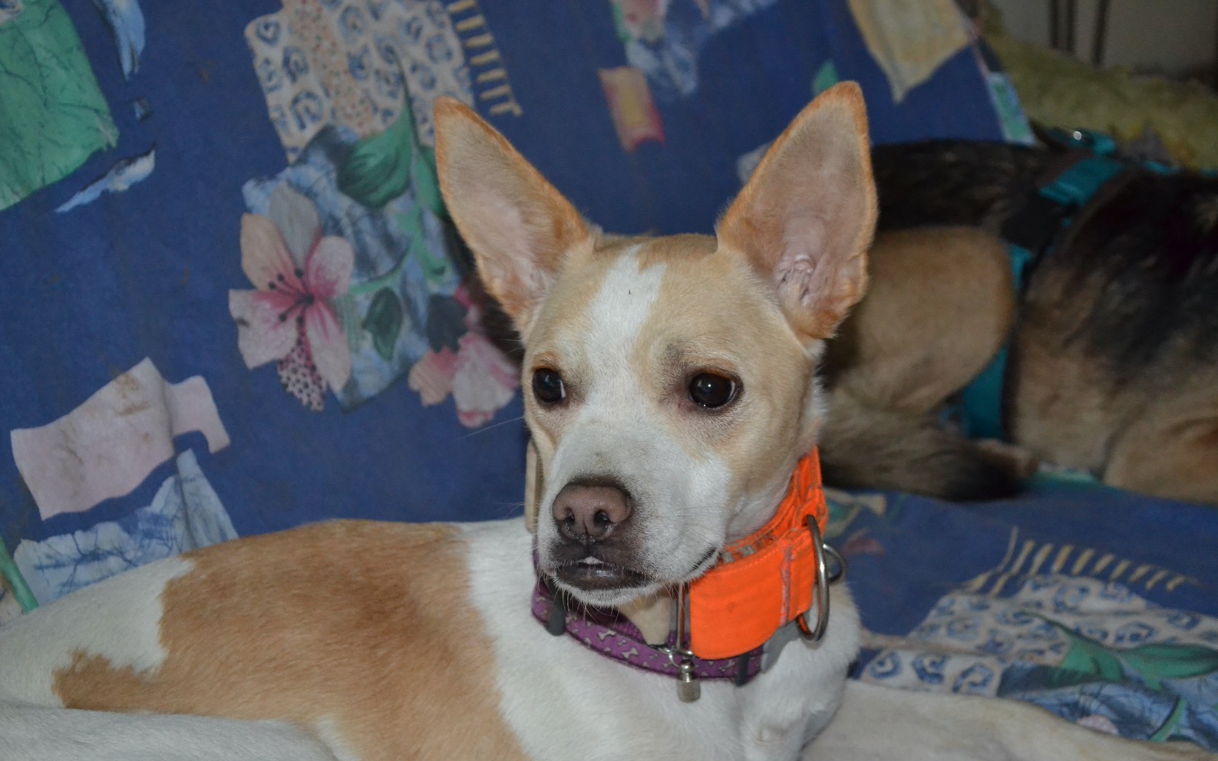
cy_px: 374
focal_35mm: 74
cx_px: 610
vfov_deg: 17.6
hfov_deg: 27.8
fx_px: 2456
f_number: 5.3
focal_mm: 48
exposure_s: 1/60
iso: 3200
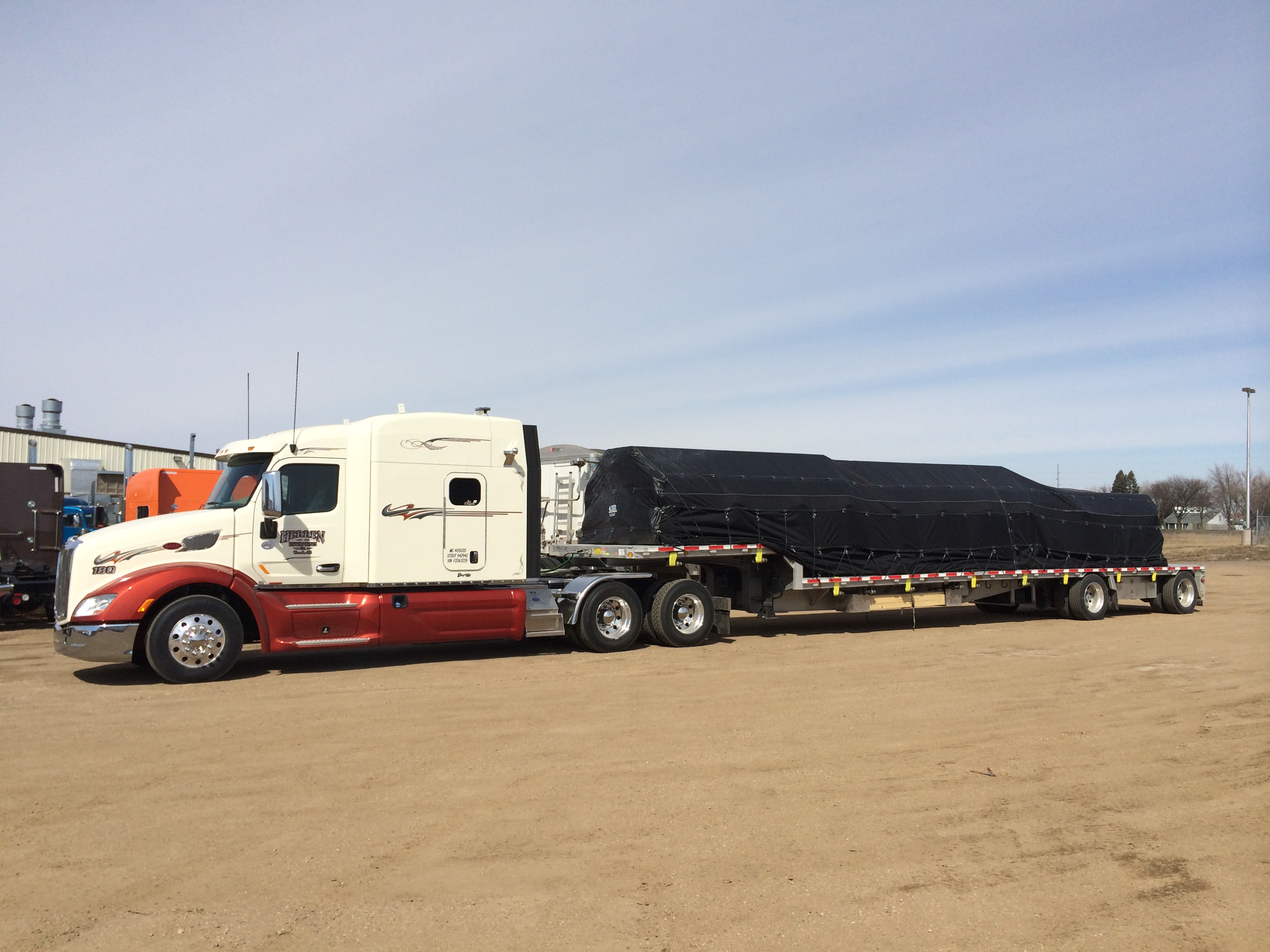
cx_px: 635
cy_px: 476
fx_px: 1101
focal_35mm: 30
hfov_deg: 60.0
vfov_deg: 46.8
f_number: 2.2
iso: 40
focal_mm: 4.12
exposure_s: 1/4115
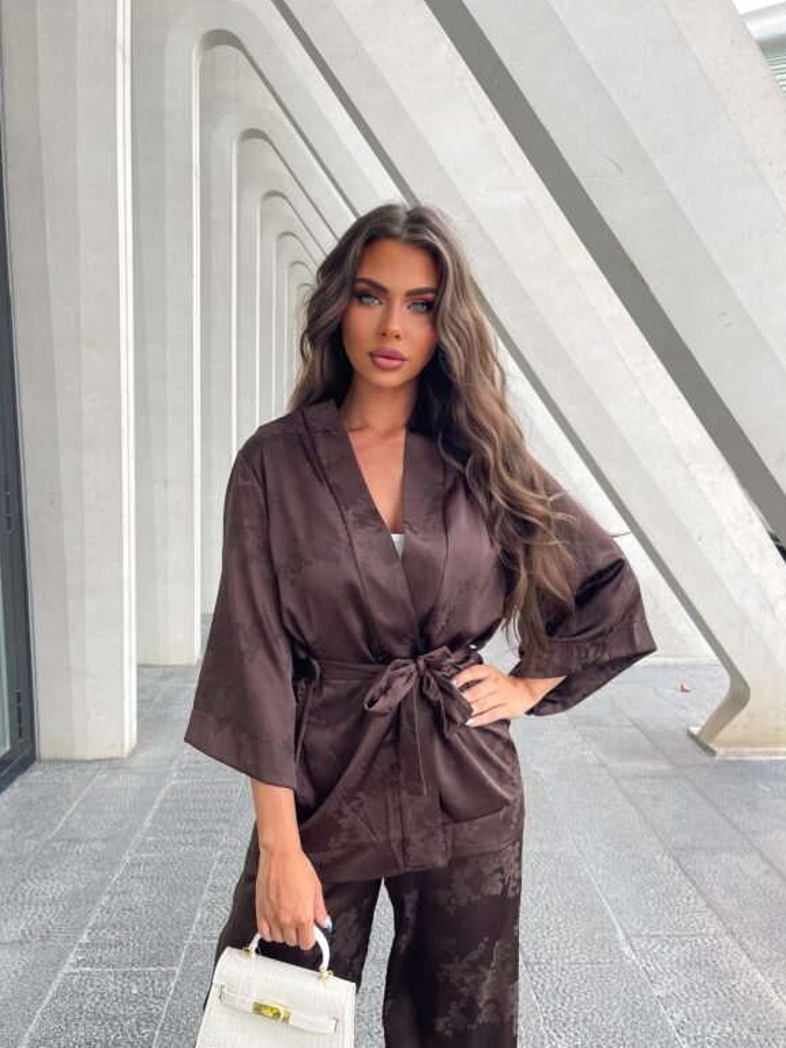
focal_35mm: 26
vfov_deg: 67.3
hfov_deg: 53.1
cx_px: 386
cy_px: 525
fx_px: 787
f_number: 1.6
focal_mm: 5.1
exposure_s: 1/121
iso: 50
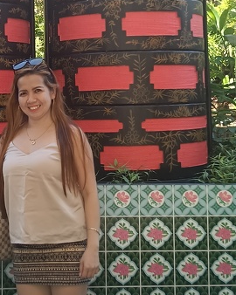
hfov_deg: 19.2
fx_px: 690
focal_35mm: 79
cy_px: 72
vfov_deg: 23.9
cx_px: 49
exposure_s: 1/100
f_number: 1.8
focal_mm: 3.98
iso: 100
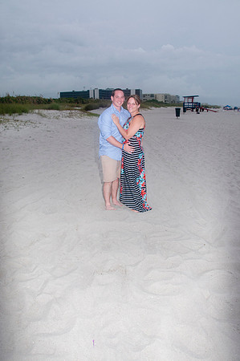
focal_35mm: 27
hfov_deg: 47.8
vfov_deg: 67.4
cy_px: 180
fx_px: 271
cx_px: 120
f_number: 10
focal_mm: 18
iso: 200
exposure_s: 1/250
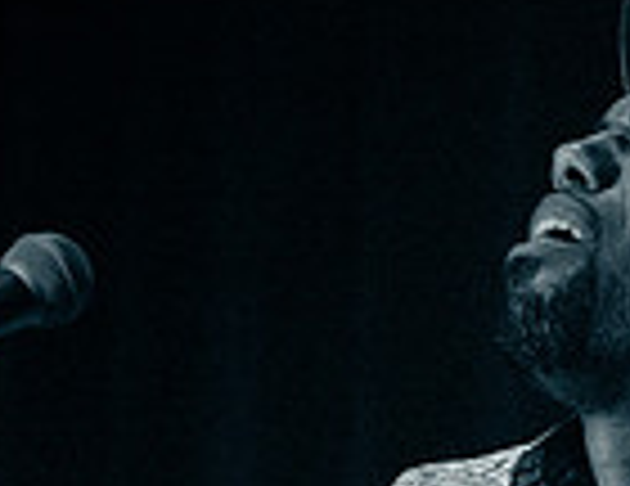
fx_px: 7742
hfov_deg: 4.7
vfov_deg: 3.6
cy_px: 832
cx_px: 600
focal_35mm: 421
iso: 4000
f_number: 2.8
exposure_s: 1/160
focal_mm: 92
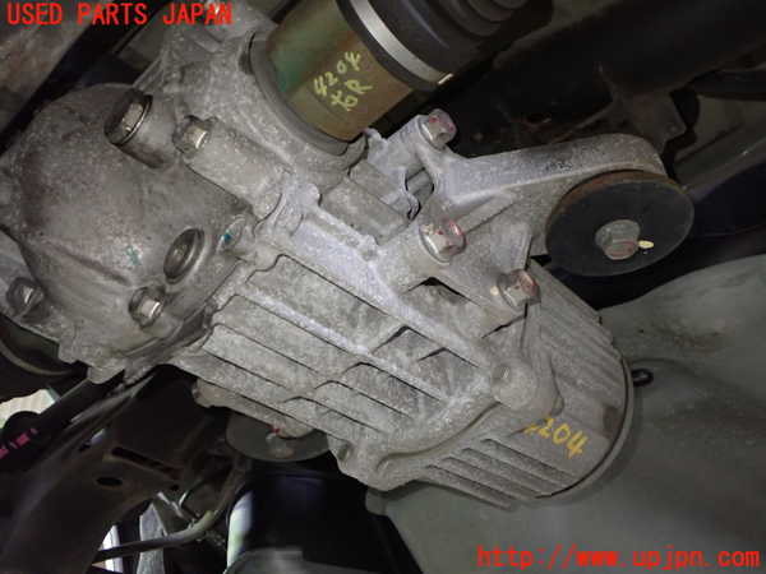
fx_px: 797
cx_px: 383
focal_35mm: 36
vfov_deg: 39.7
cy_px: 287
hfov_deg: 51.4
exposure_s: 1/25
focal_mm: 6.37
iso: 800
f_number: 2.5
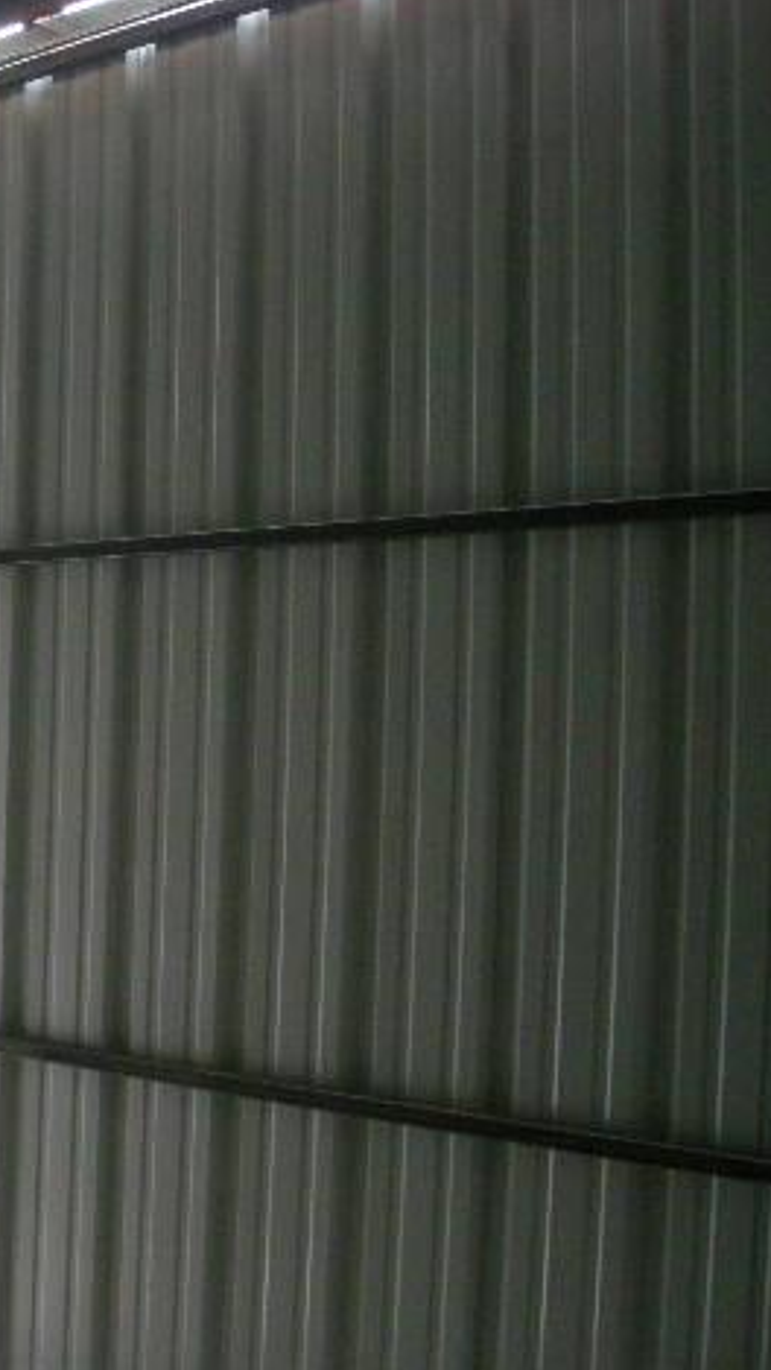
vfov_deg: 39.9
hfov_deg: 21.8
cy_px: 675
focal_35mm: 52
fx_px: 1889
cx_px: -88
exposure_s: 1/37
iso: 400
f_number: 2.8
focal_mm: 5.7
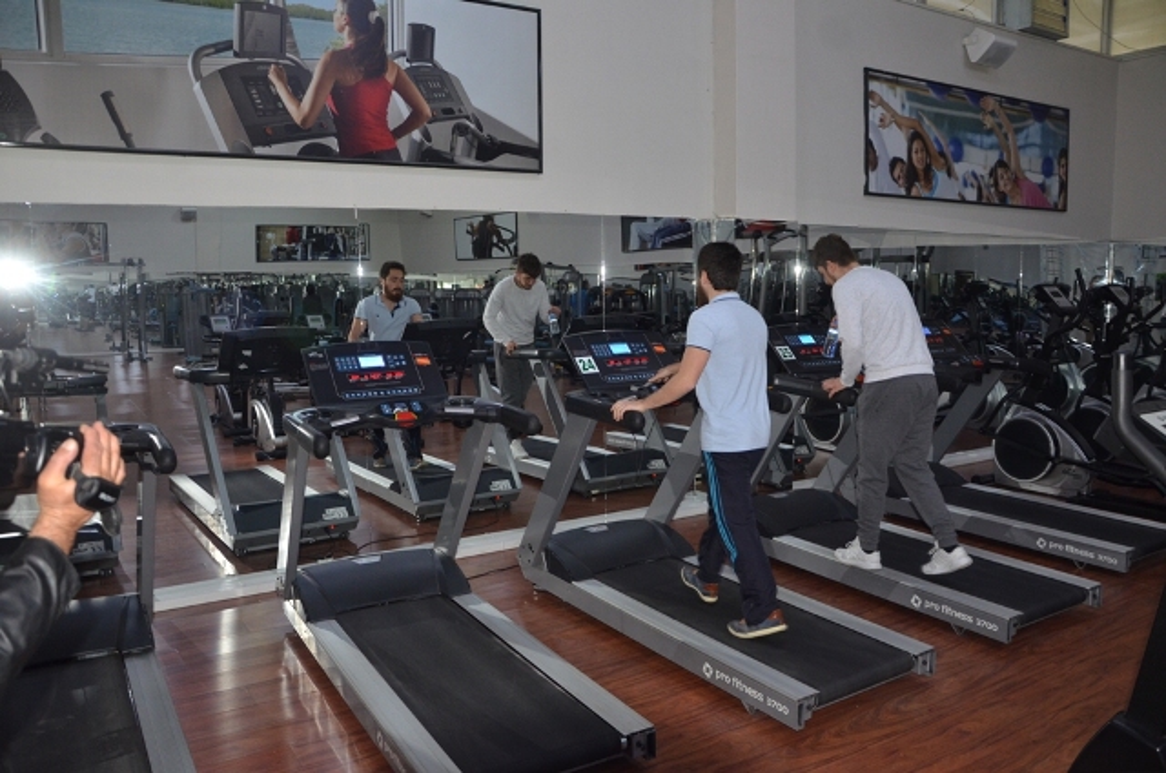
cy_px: 386
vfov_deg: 47.7
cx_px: 583
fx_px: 873
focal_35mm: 27
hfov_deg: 67.5
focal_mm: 18
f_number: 3.5
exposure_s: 1/60
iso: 800
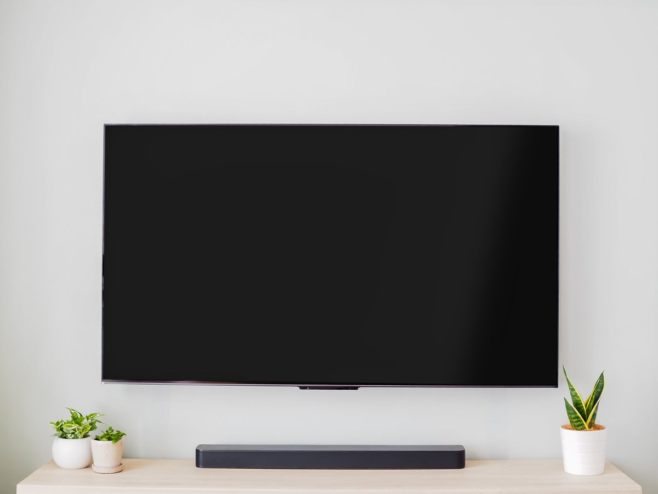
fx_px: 950
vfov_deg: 29.1
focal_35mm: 50
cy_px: 247
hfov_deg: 38.2
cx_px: 329
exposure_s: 1.6
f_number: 6.3
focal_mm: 25
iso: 250
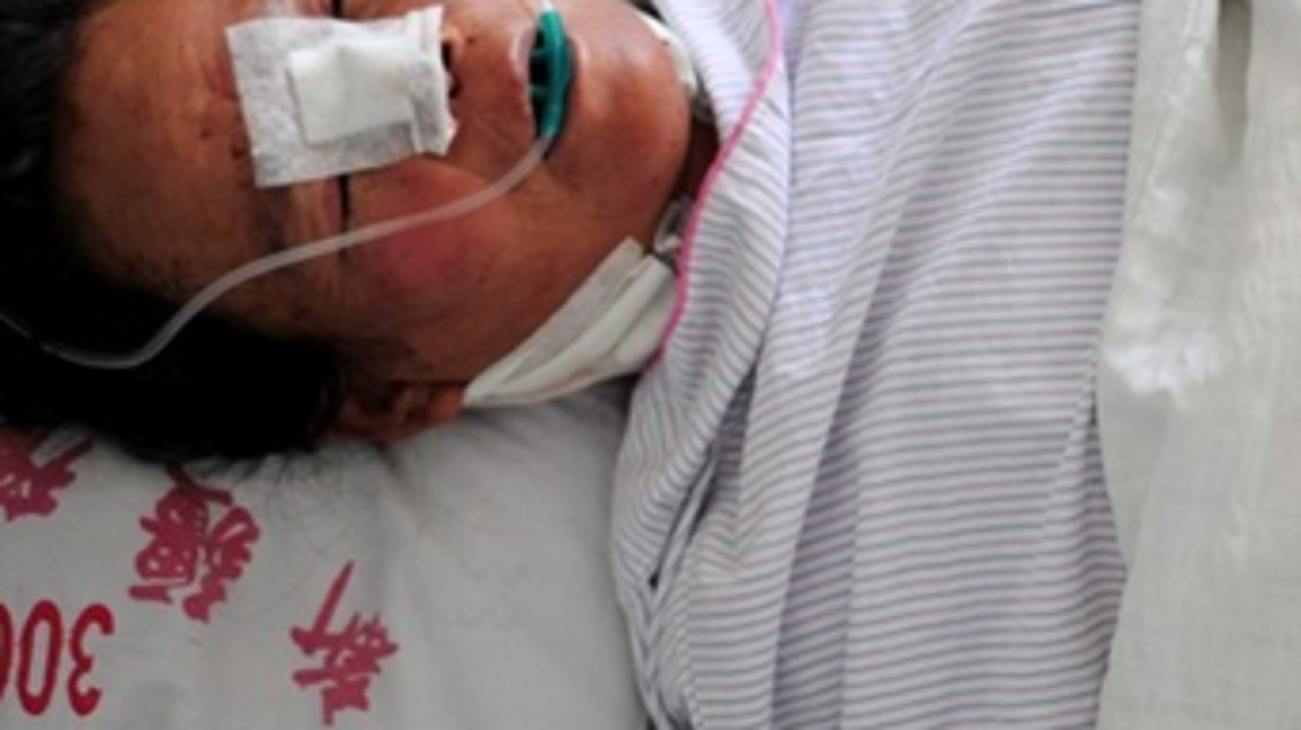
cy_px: 80
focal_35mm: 98
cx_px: 1061
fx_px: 3379
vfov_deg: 12.3
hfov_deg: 21.5
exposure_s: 1/100
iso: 320
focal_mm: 50
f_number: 2
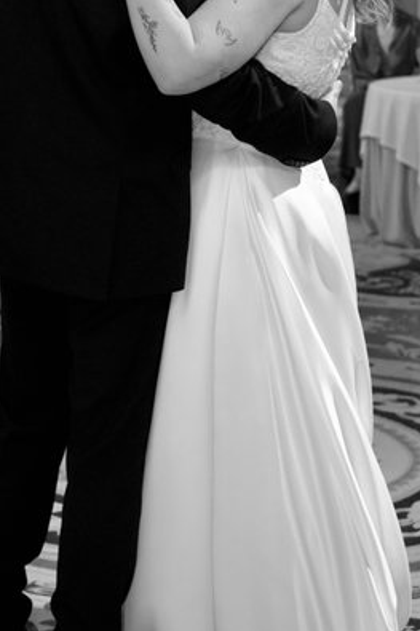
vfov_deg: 21.6
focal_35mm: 94
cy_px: 200
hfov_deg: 14.5
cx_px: 181
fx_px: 1646
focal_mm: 35
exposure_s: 1/250
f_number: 2.8
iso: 3200
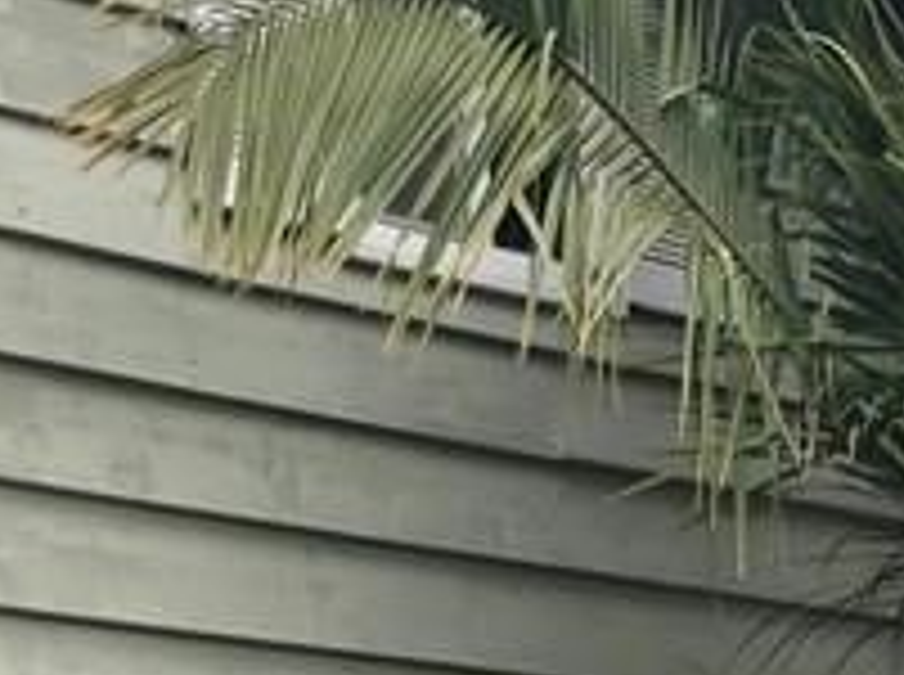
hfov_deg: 13.4
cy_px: 855
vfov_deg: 10.1
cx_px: -198
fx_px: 3728
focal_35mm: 143
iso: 20
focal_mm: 4
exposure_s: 1/220
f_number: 1.8
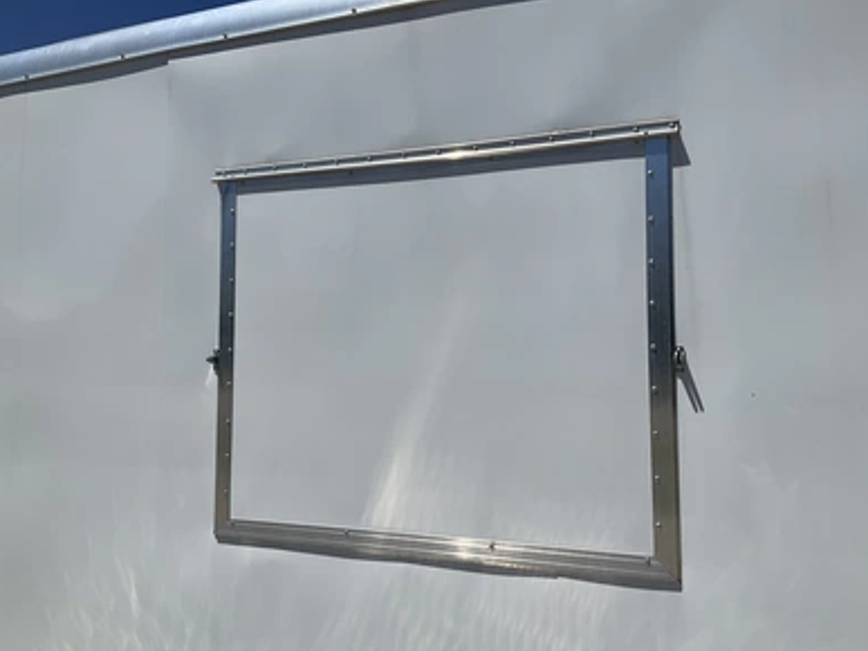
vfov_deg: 46.8
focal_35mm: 30
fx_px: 752
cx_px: 435
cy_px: 319
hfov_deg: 60.0
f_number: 1.8
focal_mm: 3
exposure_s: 1/5263
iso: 25
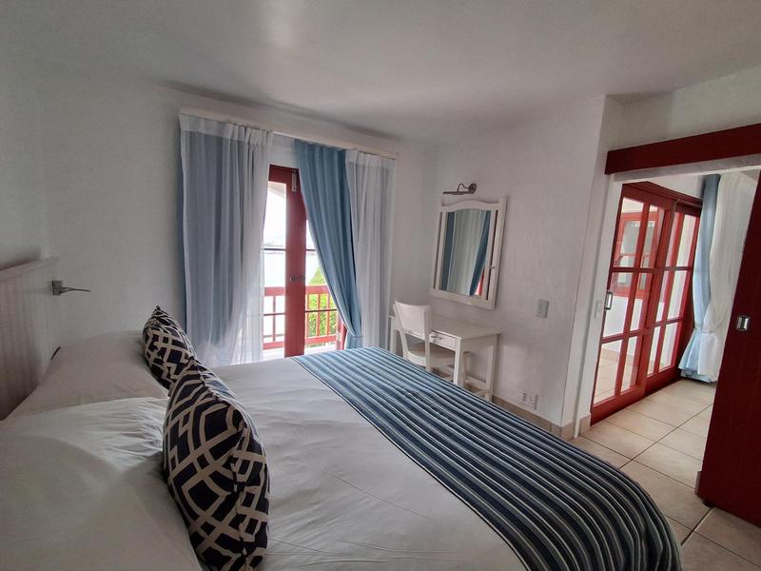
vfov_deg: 78.1
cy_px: 286
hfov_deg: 94.5
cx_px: 380
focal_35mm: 16
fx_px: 352
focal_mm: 1.64
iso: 160
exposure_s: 1/50
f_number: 2.2
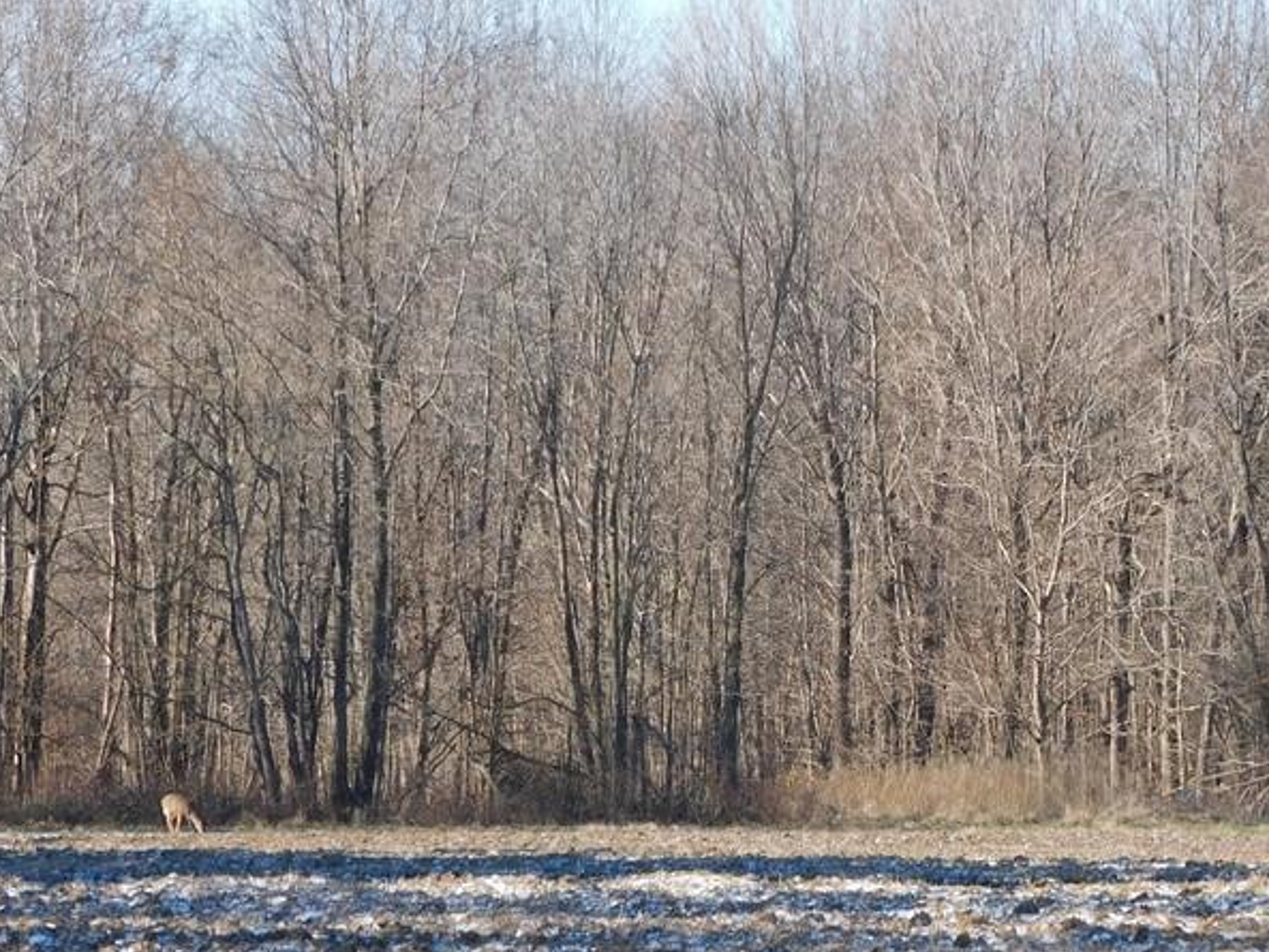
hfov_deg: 6.4
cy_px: 582
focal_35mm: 311
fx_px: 11403
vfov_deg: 4.8
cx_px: 946
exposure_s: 1/250
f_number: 5.3
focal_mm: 32.2
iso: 125
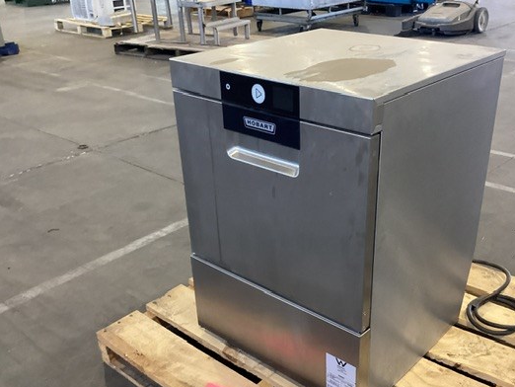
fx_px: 566
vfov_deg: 37.6
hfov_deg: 48.8
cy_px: 236
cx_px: 298
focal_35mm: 38
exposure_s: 1/60
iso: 320
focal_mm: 3.3
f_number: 2.4
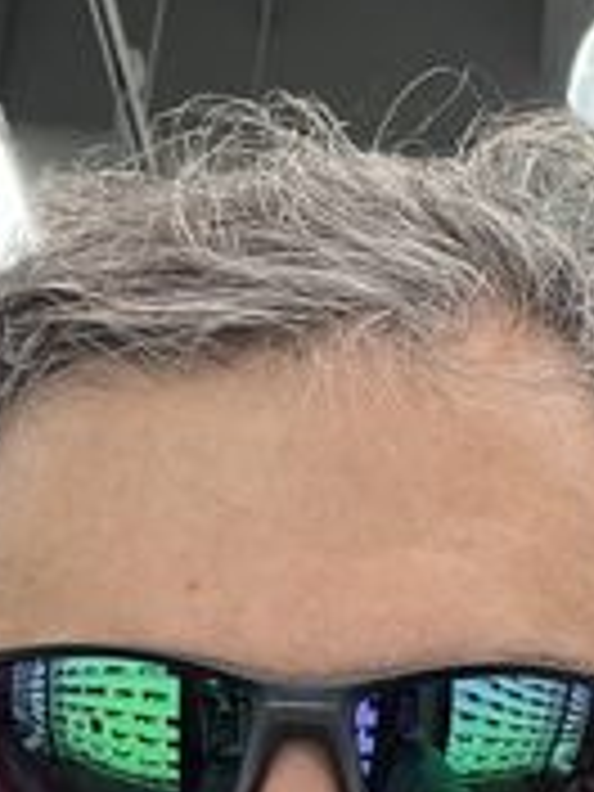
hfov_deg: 14.8
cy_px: 542
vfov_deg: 19.6
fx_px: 2288
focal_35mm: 100
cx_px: 198
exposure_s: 1/60
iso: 125
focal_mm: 2.71
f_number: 2.2
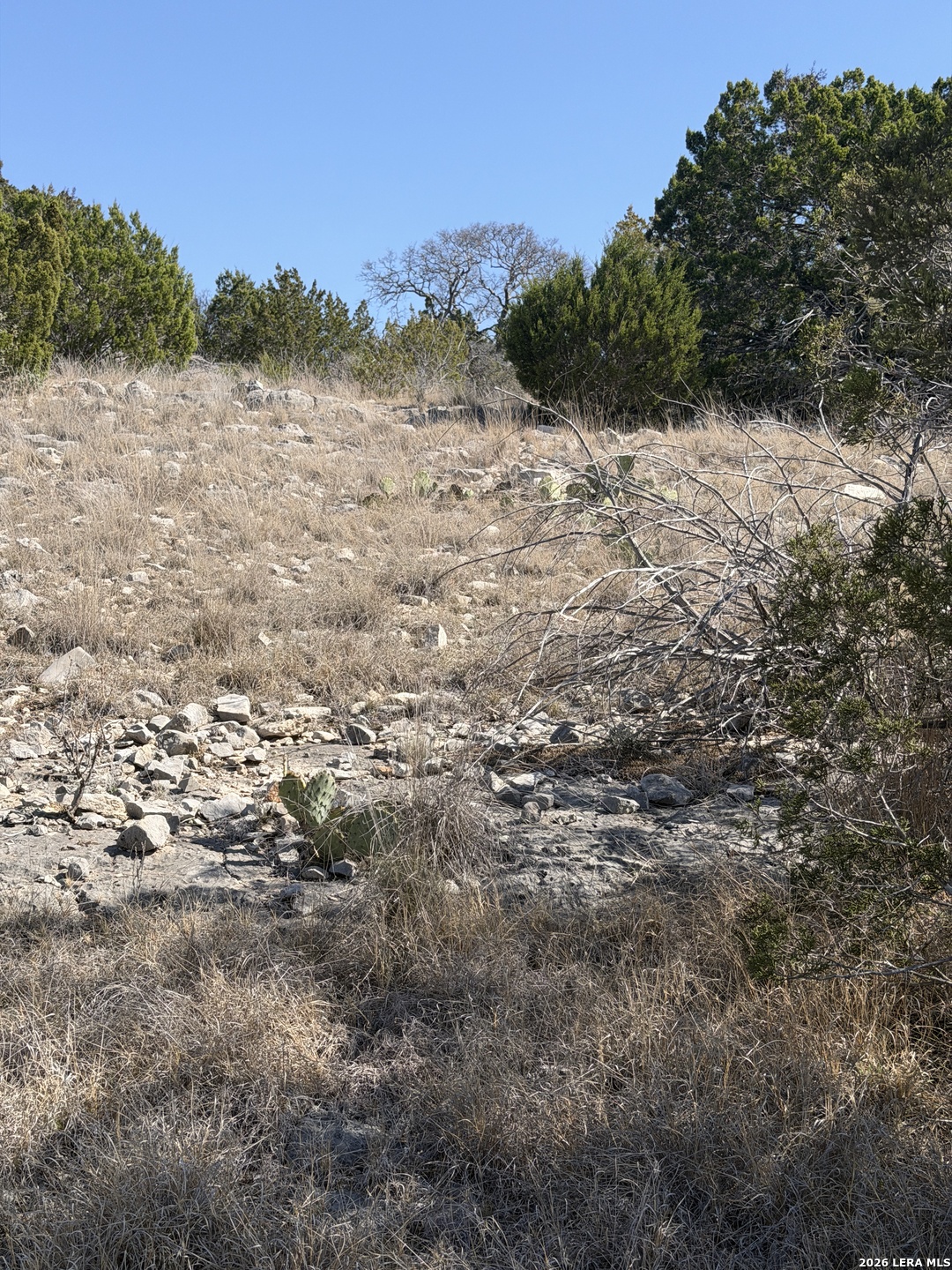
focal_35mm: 48
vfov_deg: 39.7
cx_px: 476
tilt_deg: -1.2
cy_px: 635
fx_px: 1760
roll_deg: -3.3
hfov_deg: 30.3
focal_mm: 6.76
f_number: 1.78
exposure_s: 1/3534
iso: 64
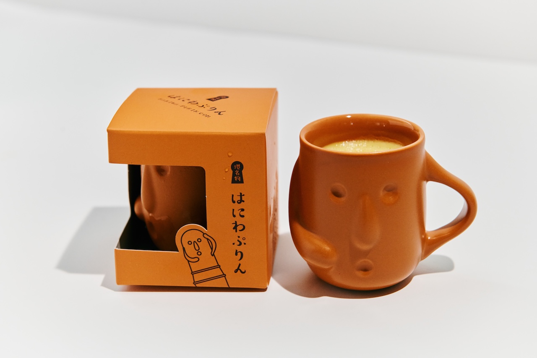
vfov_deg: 19.5
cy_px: 179
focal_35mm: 70
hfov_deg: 28.8
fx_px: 1044
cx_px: 268
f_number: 8
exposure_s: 1/100
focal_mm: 70
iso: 800
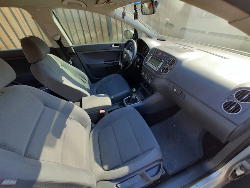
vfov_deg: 89.9
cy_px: 94
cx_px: 125
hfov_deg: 106.2
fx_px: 94
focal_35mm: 13
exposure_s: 1/150
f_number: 2.2
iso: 40
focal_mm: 1.42
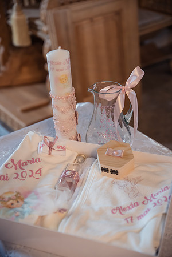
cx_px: 86
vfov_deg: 36.2
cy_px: 128
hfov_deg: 24.6
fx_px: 394
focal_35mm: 55
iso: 1600
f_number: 2.8
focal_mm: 55
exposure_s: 1/60
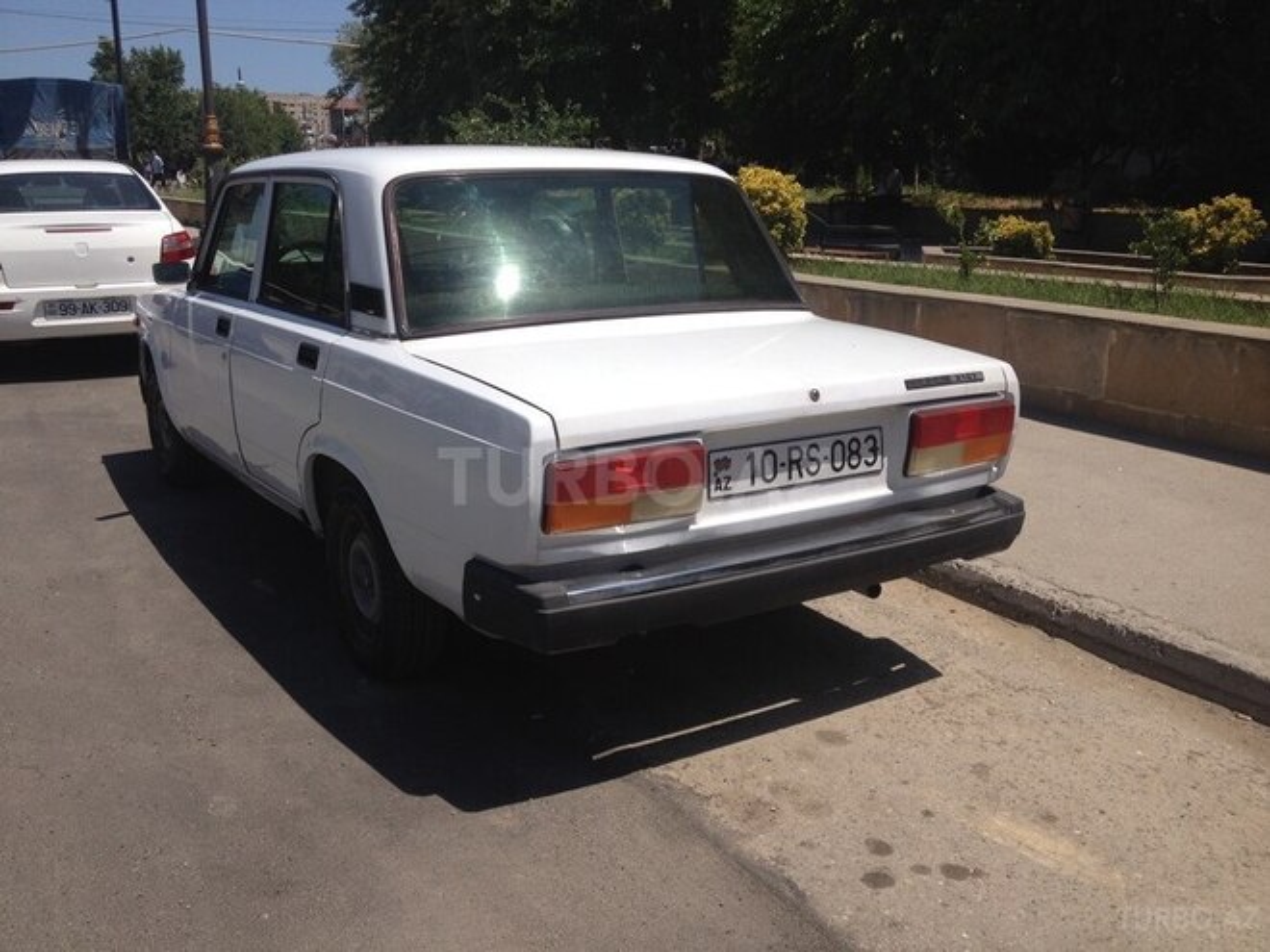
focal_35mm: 35
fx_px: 1284
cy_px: 476
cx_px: 635
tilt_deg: -17.8
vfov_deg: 40.7
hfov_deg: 52.6
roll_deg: -0.5
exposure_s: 1/2632
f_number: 2.4
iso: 50
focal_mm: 4.28
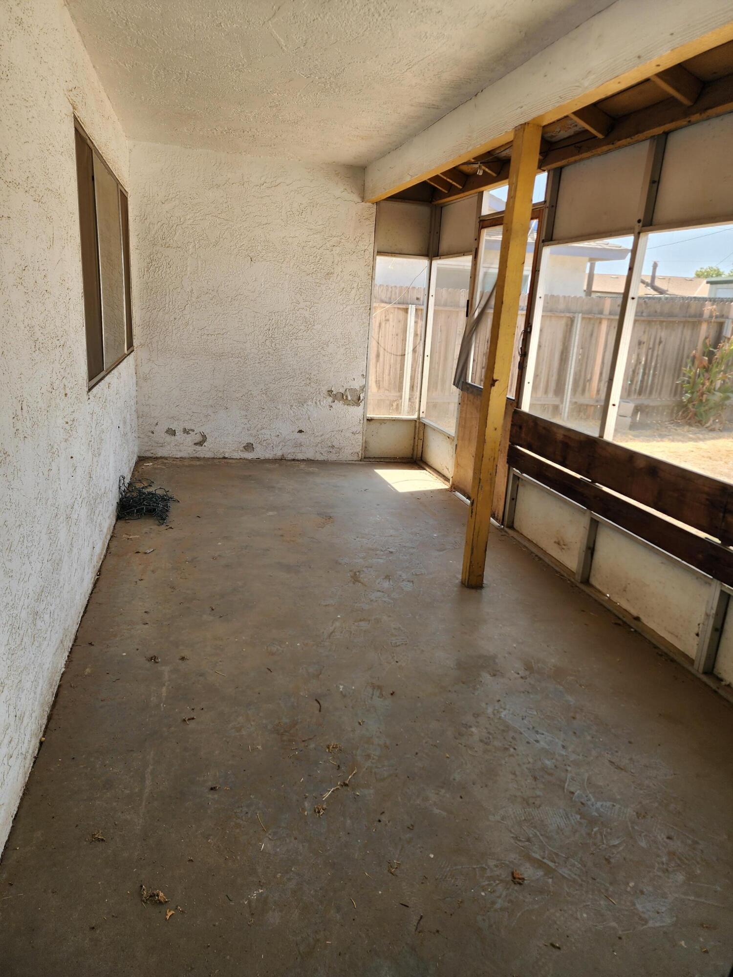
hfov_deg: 58.9
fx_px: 649
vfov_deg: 73.9
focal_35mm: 23
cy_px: 488
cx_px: 366
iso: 25
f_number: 1.8
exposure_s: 1/180
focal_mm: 6.4
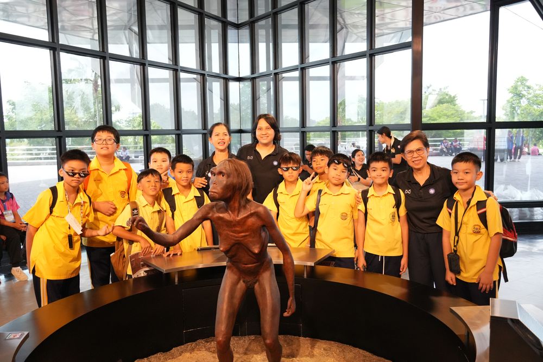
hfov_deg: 59.5
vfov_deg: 41.7
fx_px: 475
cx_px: 272
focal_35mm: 32
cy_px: 181
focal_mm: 21
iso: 3200
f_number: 4
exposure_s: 1/125
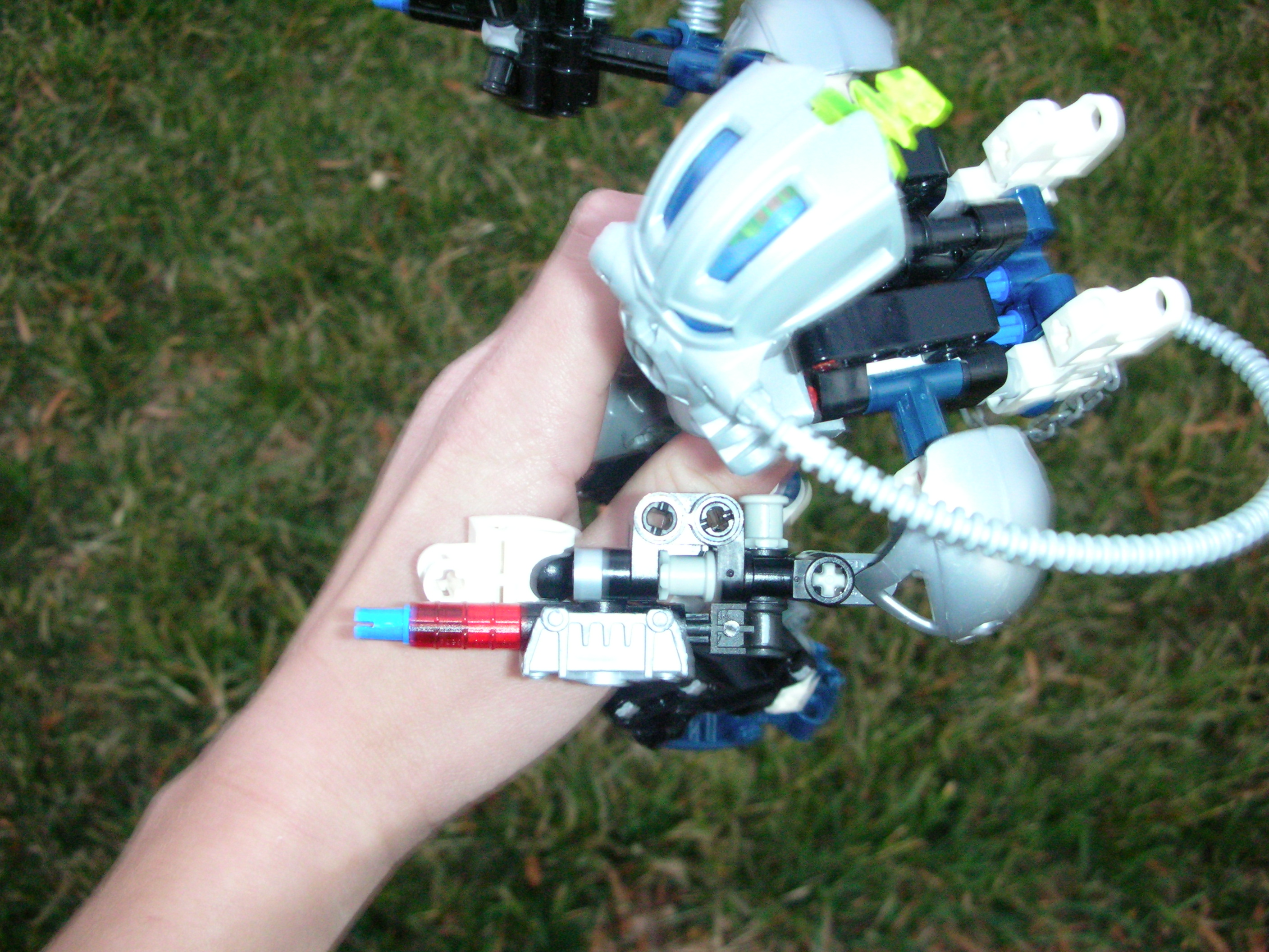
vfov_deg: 40.7
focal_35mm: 35
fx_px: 1283
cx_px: 634
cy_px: 476
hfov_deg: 52.6
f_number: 3
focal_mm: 5.8
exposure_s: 1/10.5
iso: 200
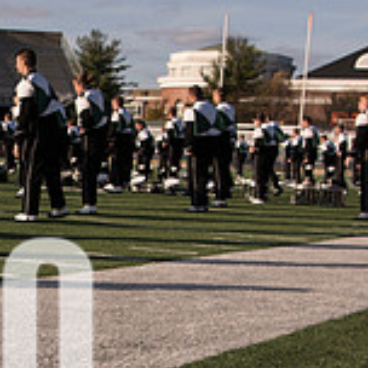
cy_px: 352
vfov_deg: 17.6
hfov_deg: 17.0
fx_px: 1167
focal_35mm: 97
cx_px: -90
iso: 320
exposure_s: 1/2500
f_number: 5
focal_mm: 30
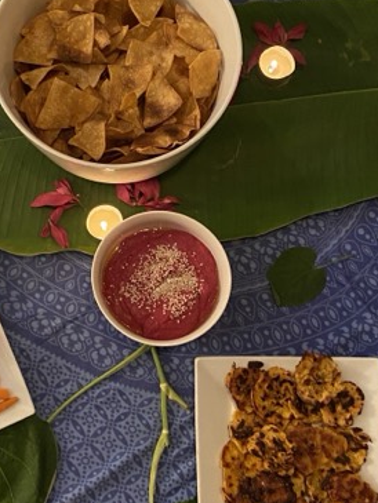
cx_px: 139
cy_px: 237
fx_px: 829
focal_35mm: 57
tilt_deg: -76.7
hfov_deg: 25.6
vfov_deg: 33.8
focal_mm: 4.25
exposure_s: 1/30
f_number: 1.8
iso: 640
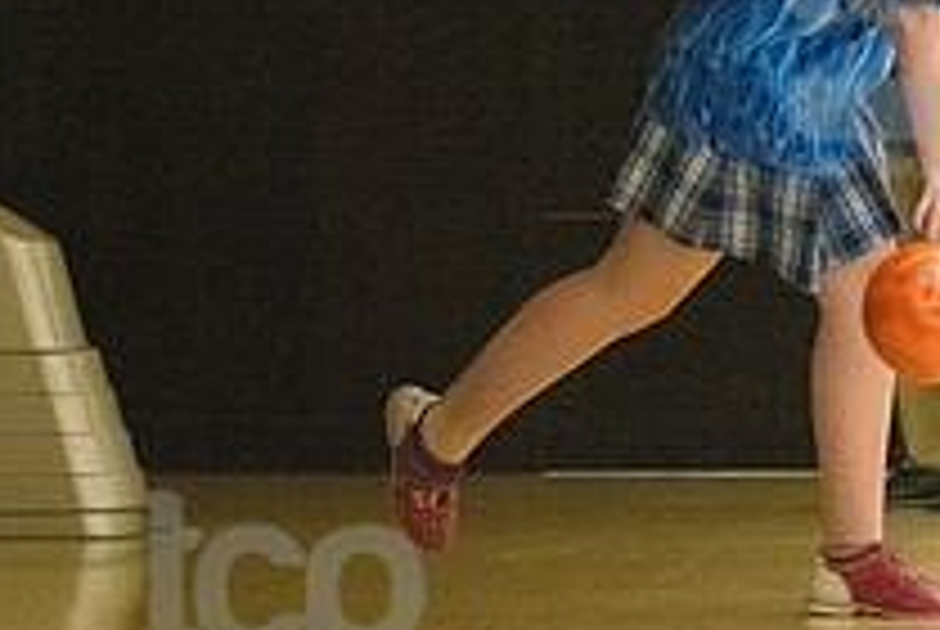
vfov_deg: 5.4
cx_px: 927
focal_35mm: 255
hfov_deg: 8.0
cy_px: 20
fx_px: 6668
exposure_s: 1/1000
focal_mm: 92
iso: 10000
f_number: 4.5
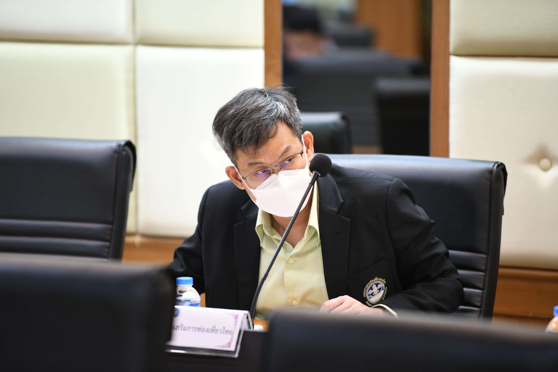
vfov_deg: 6.9
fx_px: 3100
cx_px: 279
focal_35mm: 200
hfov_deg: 10.3
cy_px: 186
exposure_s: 1/125
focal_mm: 200
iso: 1600
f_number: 2.8
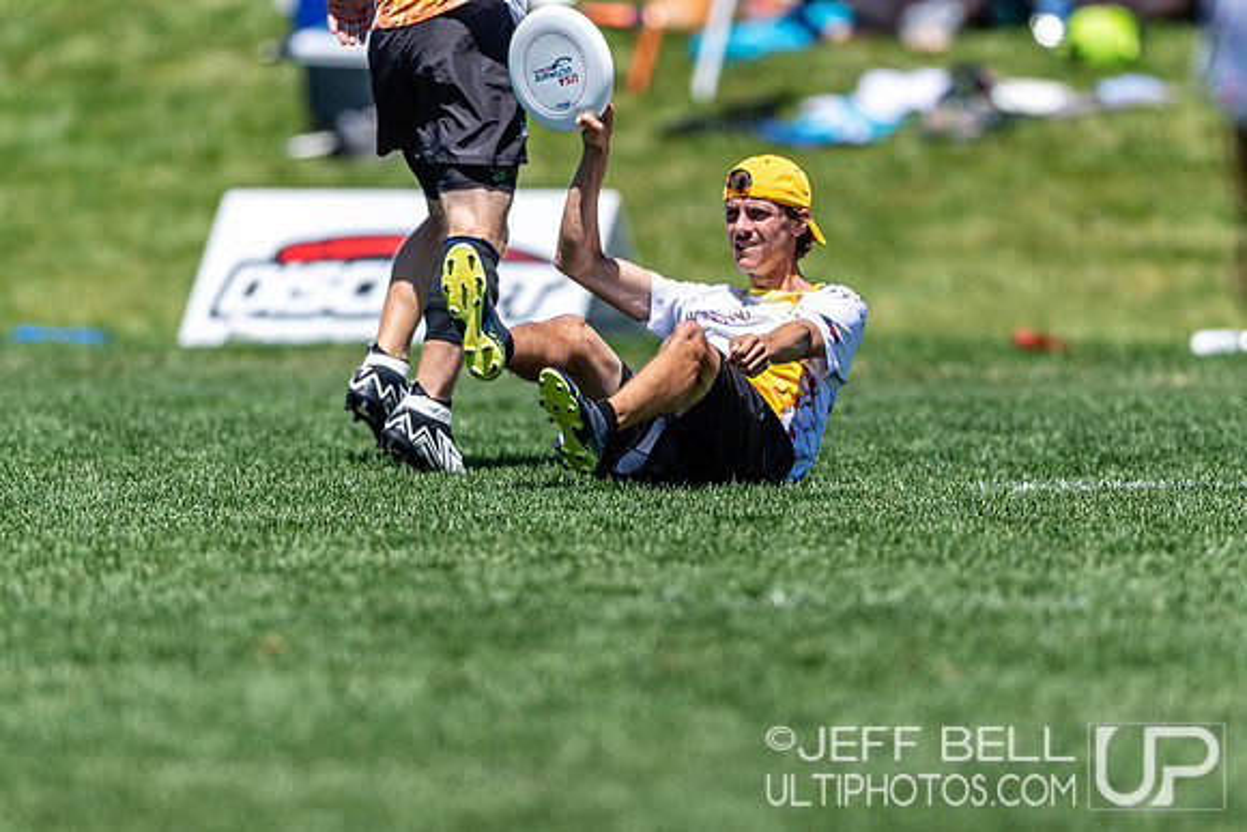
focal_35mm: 684
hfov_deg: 3.0
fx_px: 23685
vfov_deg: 2.0
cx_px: 619
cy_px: 416
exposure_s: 1/2000
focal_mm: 400
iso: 100
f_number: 2.8
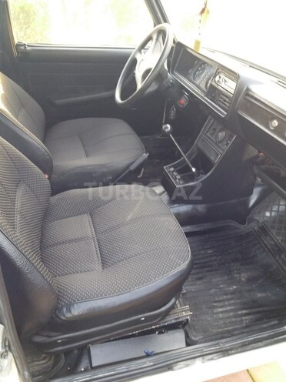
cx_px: 143
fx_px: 297
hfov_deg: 51.4
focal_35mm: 27
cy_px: 191
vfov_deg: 65.3
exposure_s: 1/33
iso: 125
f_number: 1.9
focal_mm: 3.7
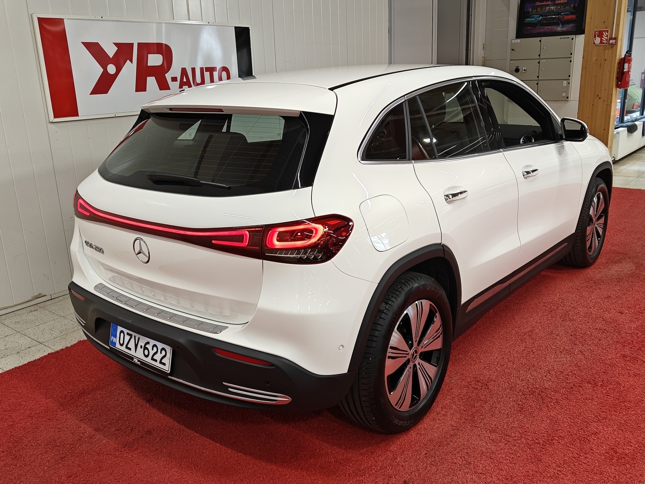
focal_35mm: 32
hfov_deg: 56.8
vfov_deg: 44.2
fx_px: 596
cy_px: 242
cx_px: 322
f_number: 1.8
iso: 80
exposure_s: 1/120
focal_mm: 5.59
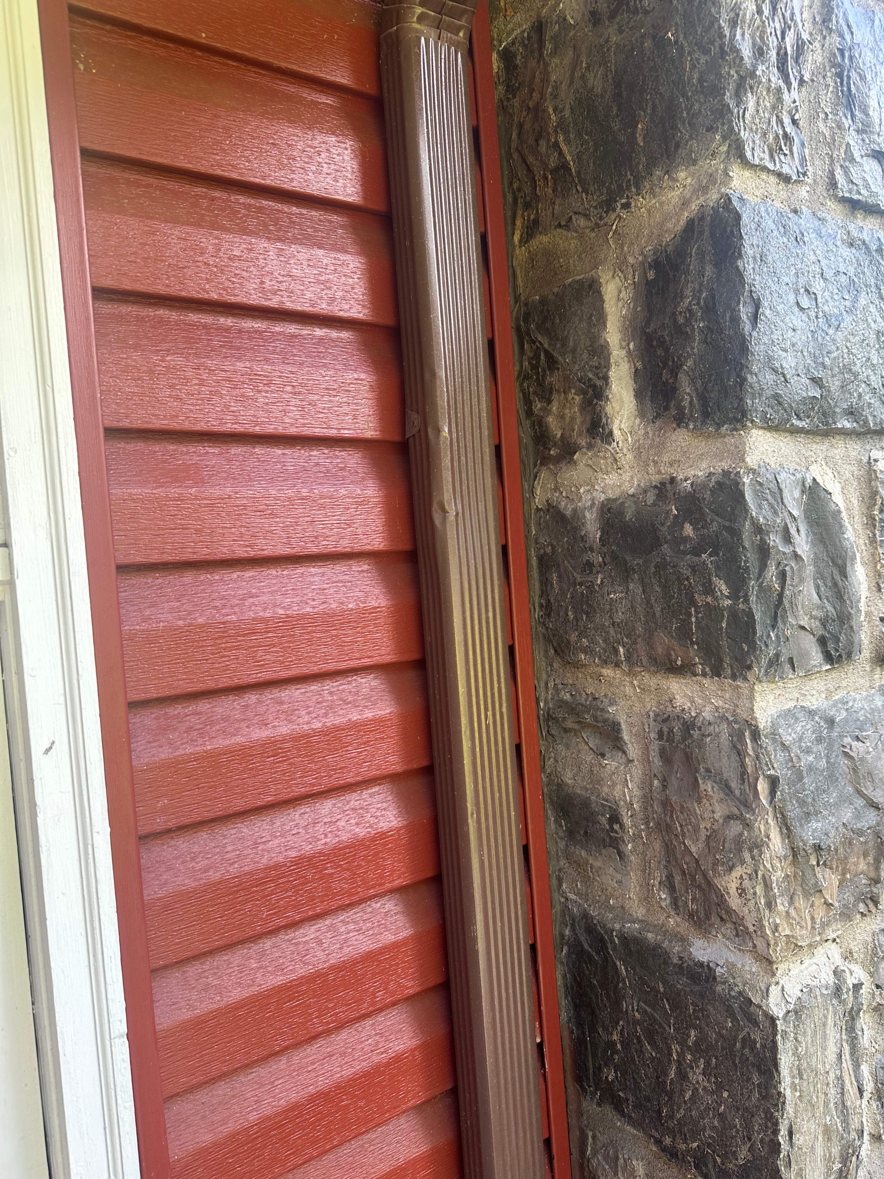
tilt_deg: -3.3
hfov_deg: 56.8
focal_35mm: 24
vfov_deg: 71.6
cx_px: 442
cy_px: 590
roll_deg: +4.4
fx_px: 817
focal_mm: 6.86
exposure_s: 1/121
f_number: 1.78
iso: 64
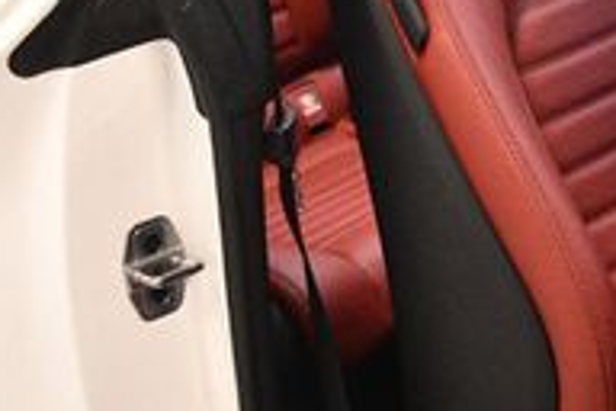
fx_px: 1711
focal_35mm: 100
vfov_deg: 13.6
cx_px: 853
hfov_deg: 18.6
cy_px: 48
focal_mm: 20
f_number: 3.5
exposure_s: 1/125
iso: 3200
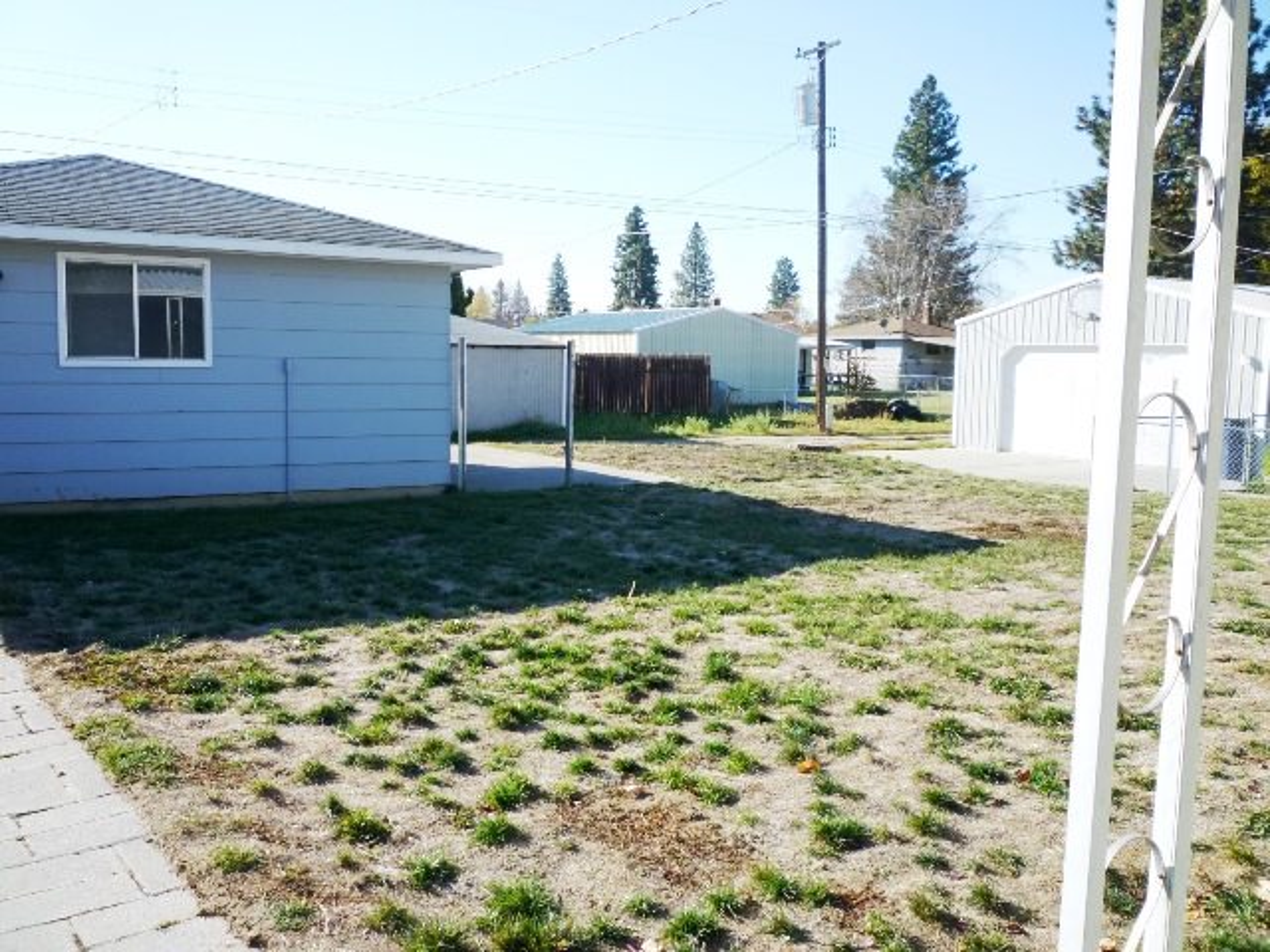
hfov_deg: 61.7
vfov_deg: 48.2
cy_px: 476
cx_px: 635
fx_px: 1064
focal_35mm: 29
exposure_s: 1/400
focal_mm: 5.2
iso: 80
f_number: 3.3
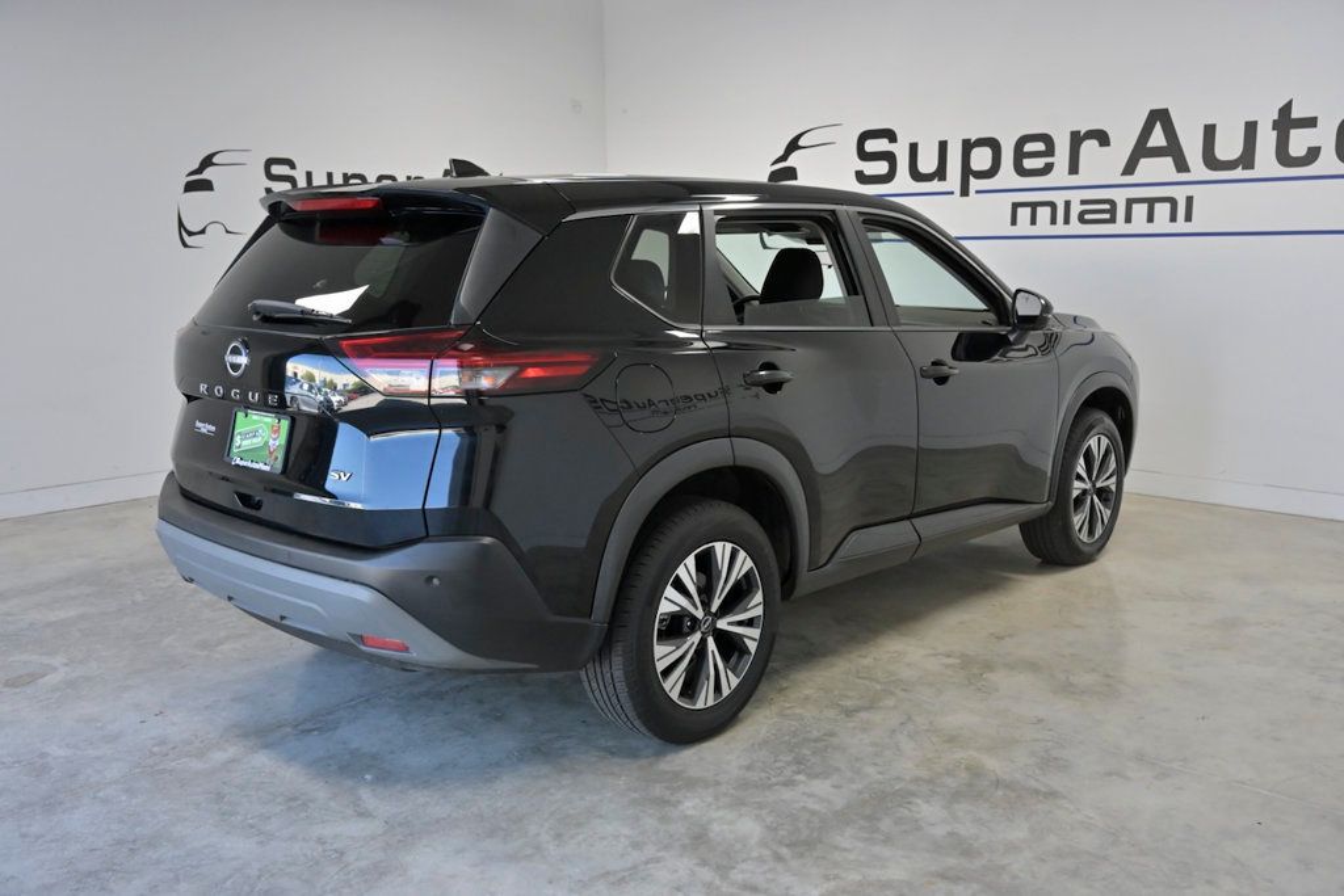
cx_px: 672
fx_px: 1157
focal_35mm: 31
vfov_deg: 42.3
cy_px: 448
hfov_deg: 60.3
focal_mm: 31
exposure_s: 1/800
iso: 2500
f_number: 5.6
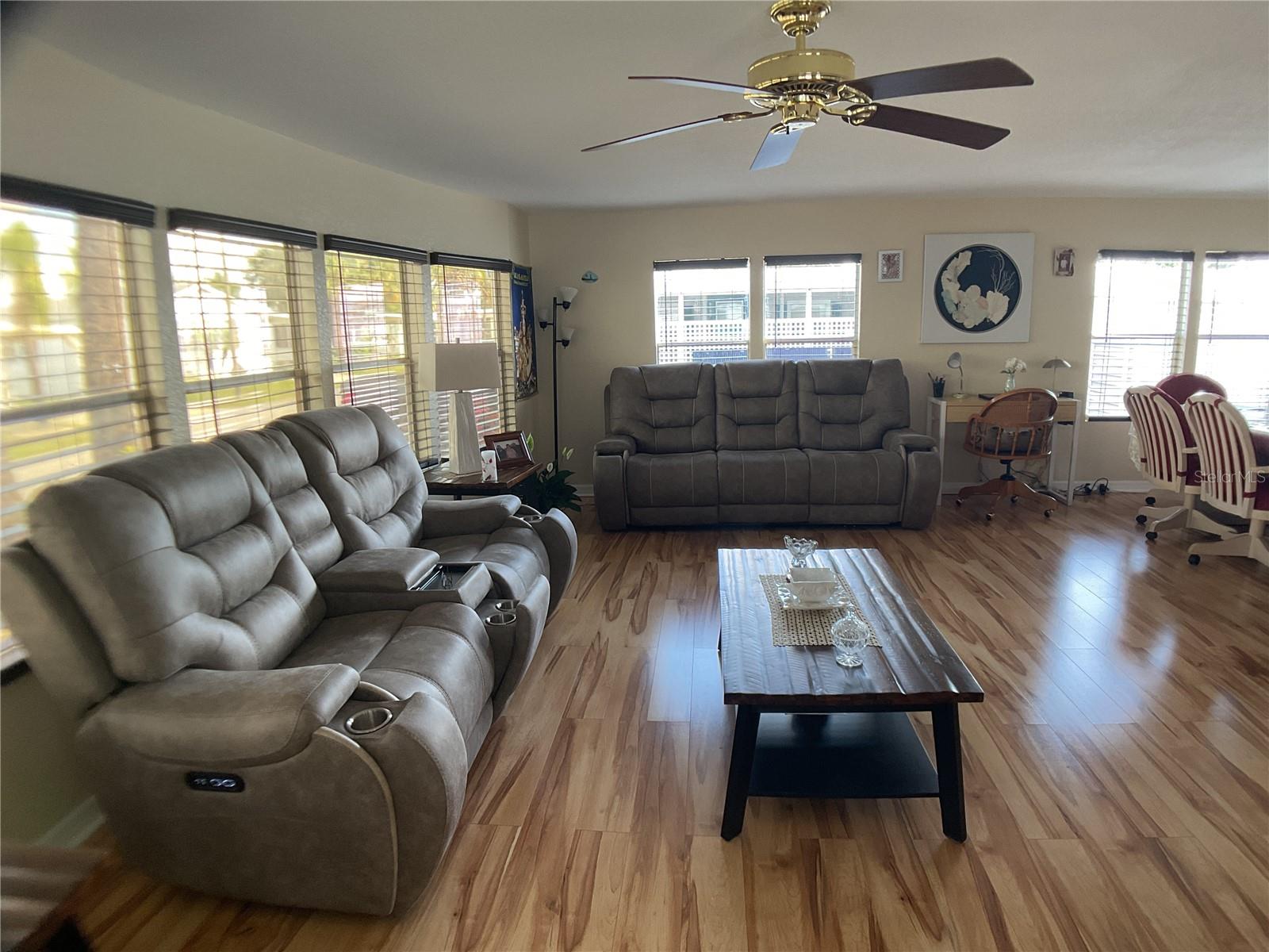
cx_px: 634
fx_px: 1063
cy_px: 476
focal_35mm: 29
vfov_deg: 48.2
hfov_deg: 61.7
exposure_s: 1/60
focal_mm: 3
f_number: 1.8
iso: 64
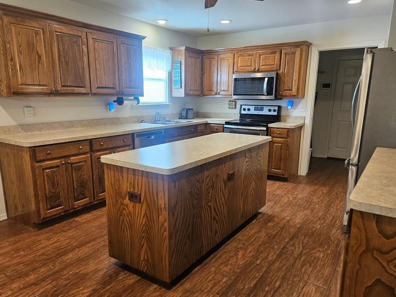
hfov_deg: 67.3
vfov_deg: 52.9
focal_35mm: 26
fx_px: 297
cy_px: 165
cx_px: 196
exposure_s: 1/120
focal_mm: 5.4
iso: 200
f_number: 1.8
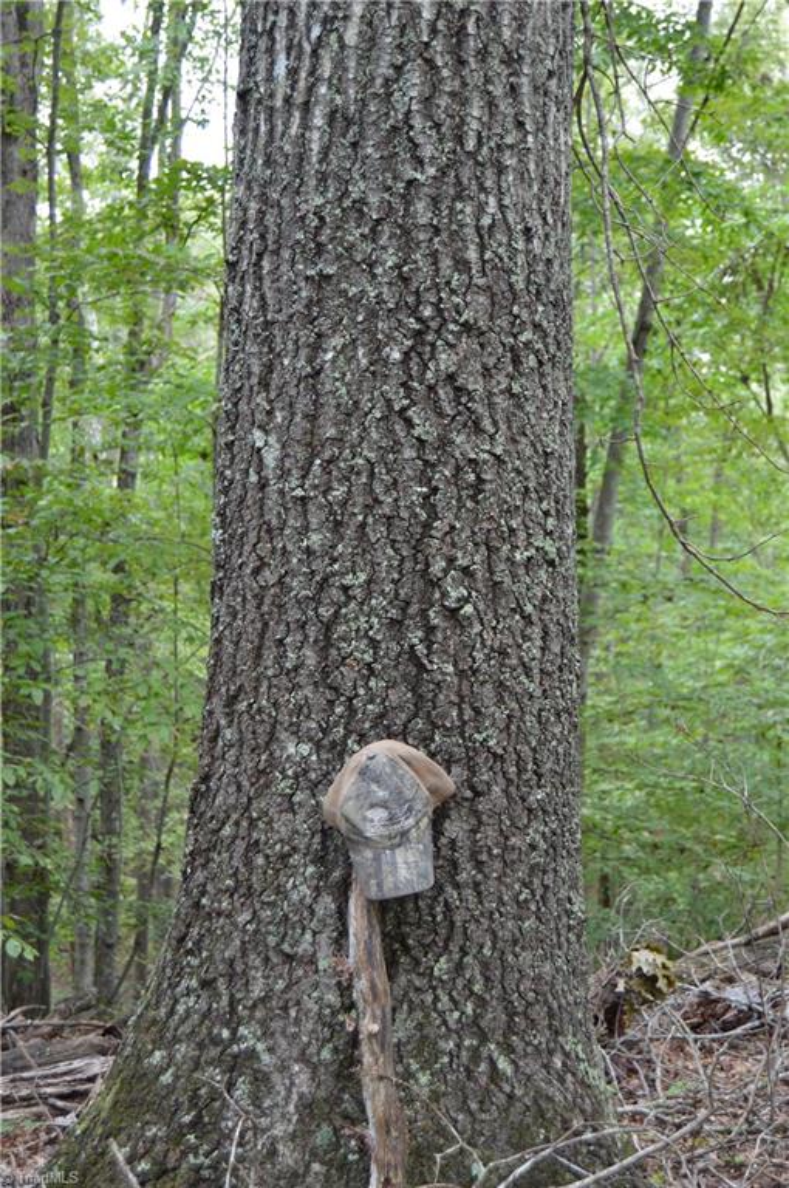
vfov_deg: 37.9
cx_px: 394
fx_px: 1730
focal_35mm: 52
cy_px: 594
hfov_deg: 25.7
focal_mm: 35
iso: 400
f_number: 4.5
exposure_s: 1/80
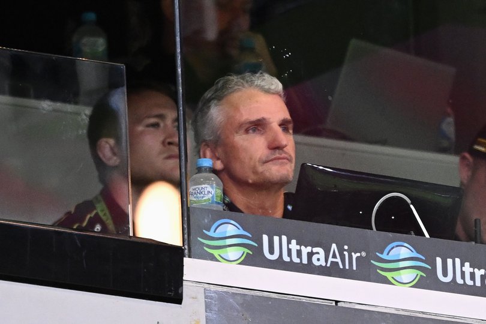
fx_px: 5400
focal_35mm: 400
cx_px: 243
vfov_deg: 3.4
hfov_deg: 5.2
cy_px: 162
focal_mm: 400
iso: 2000
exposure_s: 1/250
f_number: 2.8
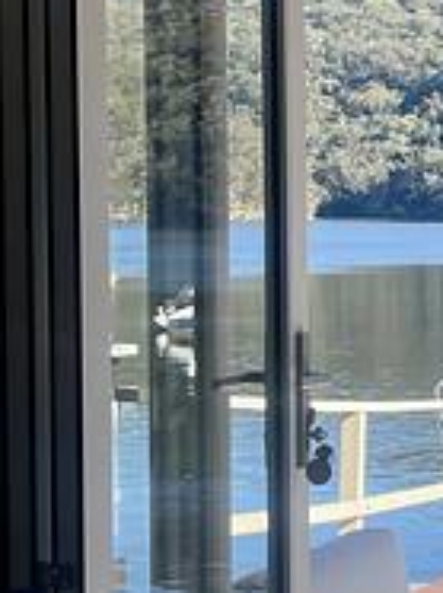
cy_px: 413
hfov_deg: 14.2
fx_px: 1488
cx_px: 883
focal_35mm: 87
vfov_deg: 22.4
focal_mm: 4.2
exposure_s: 1/1125
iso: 32
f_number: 1.6
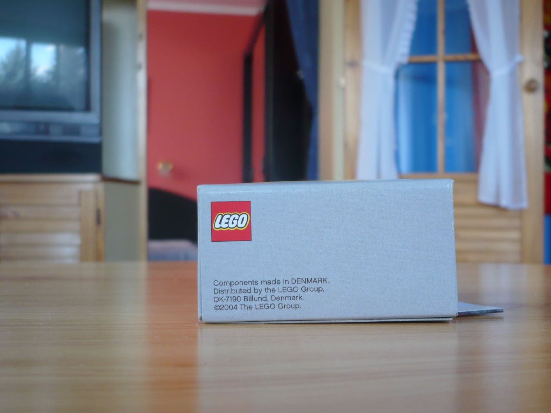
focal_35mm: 45
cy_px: 233
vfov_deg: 32.1
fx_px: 716
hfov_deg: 41.8
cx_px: 336
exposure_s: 1/30
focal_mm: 5.8
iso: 100
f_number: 2.8
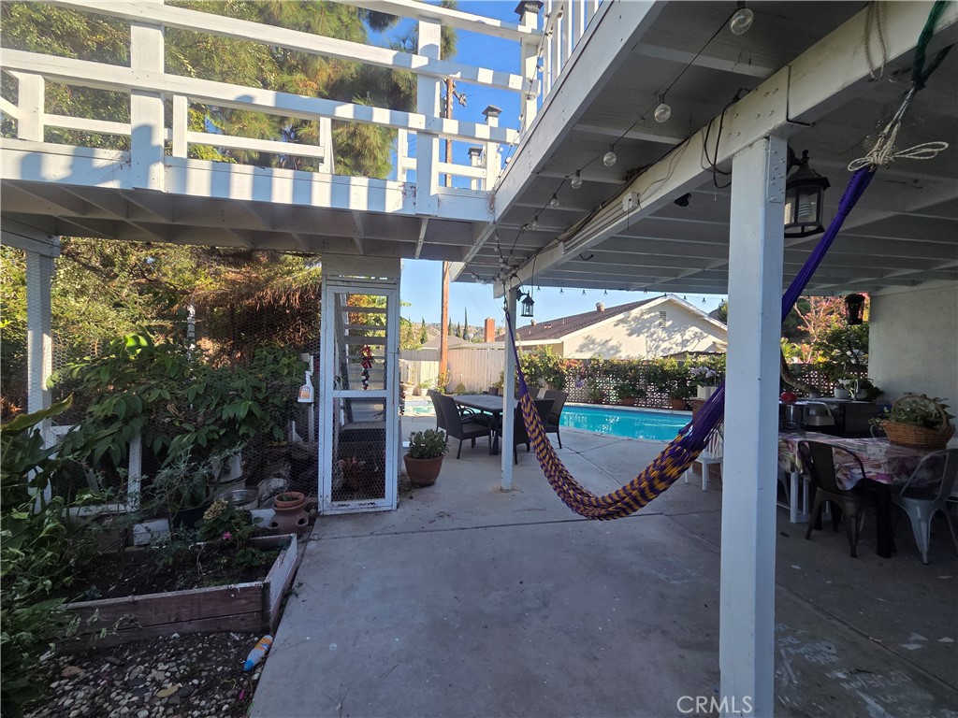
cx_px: 479
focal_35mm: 13
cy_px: 359
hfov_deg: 106.2
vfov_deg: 89.9
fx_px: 360
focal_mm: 2.2
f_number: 2.2
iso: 50
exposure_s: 1/690
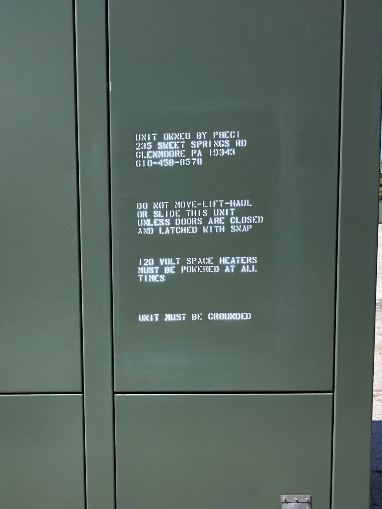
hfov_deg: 29.3
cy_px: 285
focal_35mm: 49
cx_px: 108
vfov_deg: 38.8
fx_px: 721
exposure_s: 1/934
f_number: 1.8
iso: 20
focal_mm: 3.99
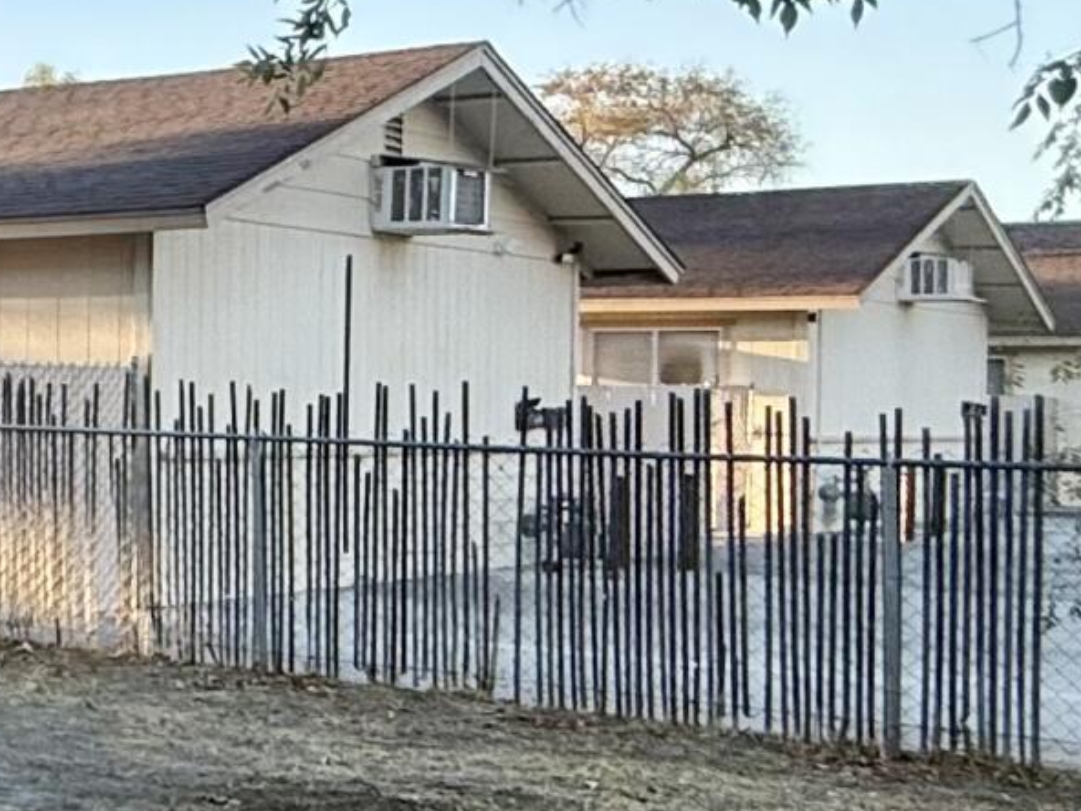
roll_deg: -2.3
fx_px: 2217
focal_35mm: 71
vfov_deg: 20.7
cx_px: -909
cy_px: 395
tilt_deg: -3.6
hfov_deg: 19.6
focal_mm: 2.22
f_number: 2.2
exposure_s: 1/430
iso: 50
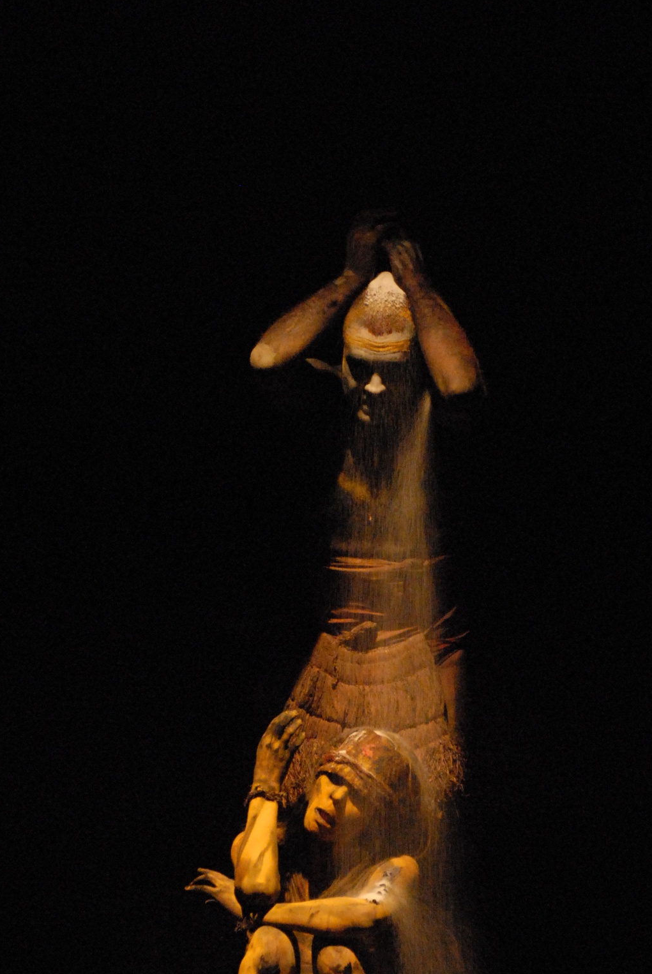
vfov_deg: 11.9
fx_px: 4661
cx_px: 363
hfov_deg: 8.0
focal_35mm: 172
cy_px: 587
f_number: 4
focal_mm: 70
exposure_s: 1/60
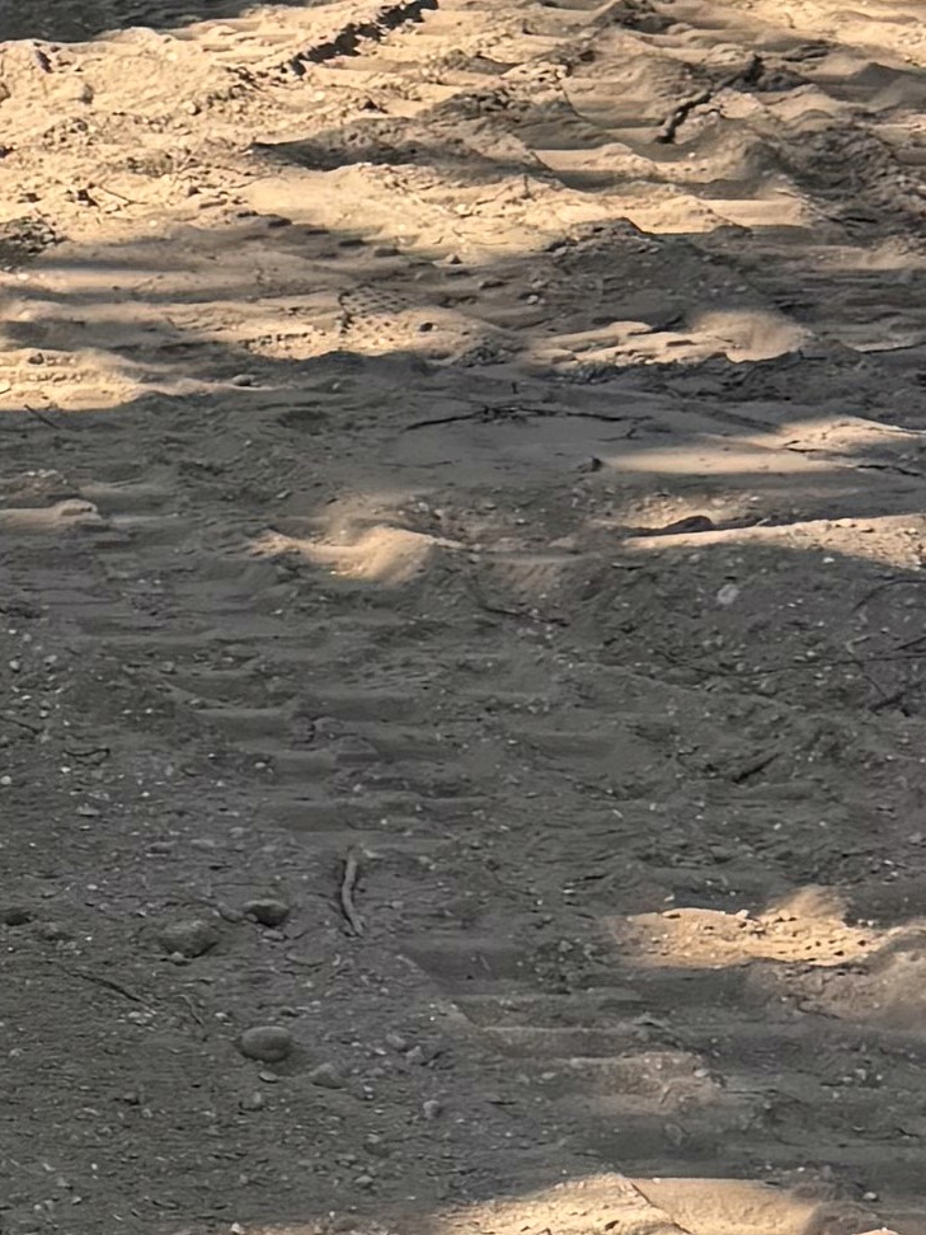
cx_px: -1452
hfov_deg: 9.2
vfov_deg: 14.0
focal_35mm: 141
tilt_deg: -16.5
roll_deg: -0.2
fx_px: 5029
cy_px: 803
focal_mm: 6.76
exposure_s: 1/481
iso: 80
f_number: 1.78
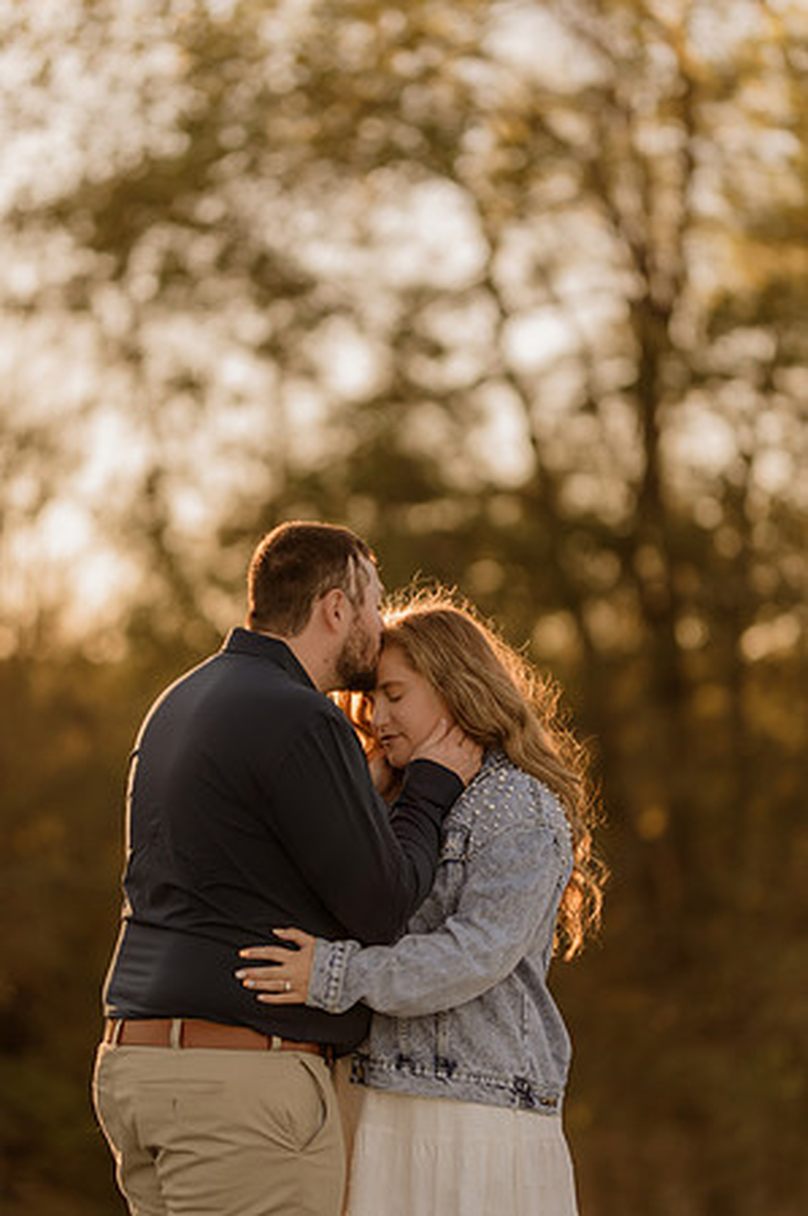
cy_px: 608
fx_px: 2868
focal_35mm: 85
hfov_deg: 16.0
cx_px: 404
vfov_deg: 23.9
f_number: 1.4
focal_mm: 85
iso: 50
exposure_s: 1/1000
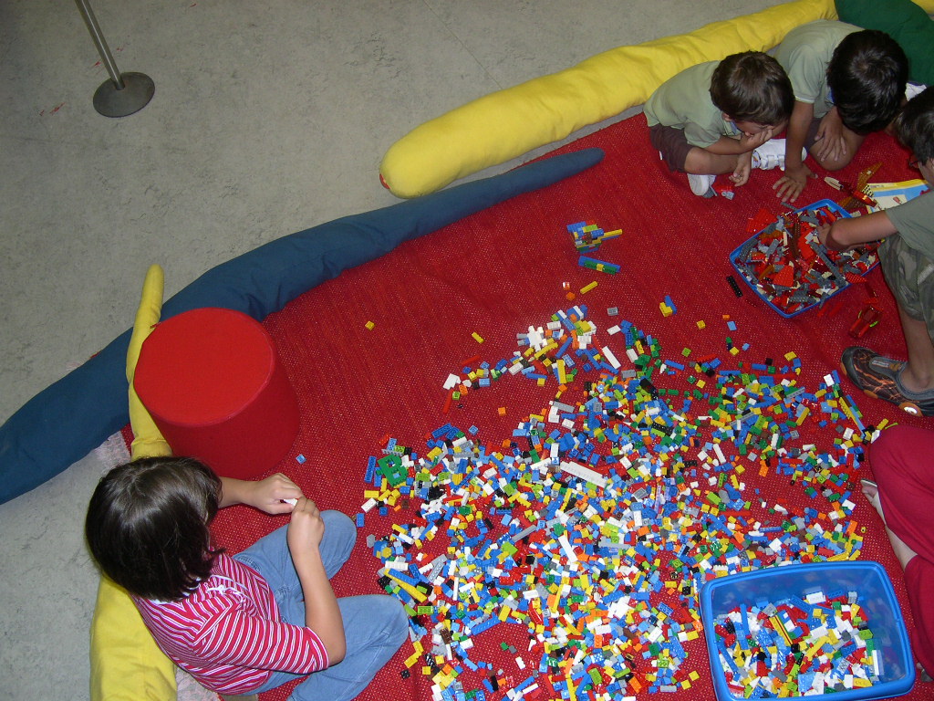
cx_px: 467
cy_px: 350
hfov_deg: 49.0
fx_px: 1025
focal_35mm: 38
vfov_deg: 37.7
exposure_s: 1/60
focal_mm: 8
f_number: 2.8
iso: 134
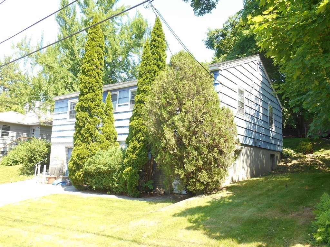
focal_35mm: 31
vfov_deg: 45.4
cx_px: 165
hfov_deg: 58.4
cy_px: 124
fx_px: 296
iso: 80
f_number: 3.6
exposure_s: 1/125
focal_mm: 5.5
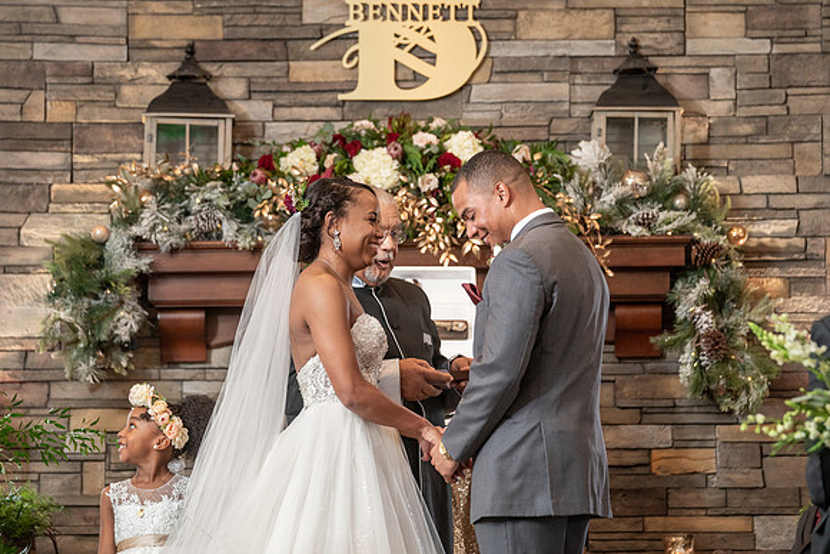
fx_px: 3745
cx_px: 420
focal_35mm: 162
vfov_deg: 8.5
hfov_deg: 12.6
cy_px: 269
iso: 2000
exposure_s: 1/200
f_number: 4
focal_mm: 155
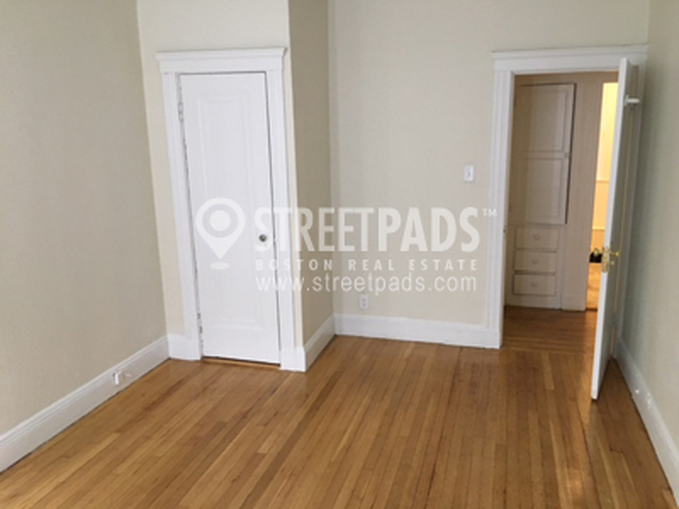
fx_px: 569
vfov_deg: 48.2
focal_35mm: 29
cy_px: 254
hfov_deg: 61.7
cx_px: 340
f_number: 2.2
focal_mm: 4.15
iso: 160
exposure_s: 1/30
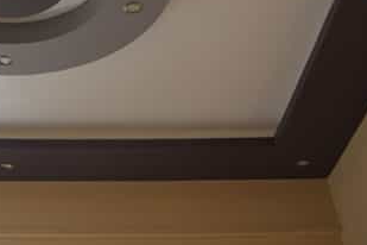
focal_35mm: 70
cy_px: -60
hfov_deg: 26.9
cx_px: -18
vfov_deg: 18.3
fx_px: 714
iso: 640
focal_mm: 18
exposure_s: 1/60
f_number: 4
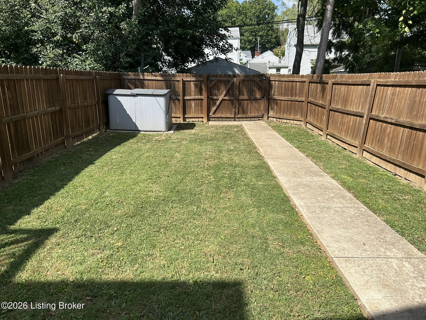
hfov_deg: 67.3
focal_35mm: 26
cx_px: 213
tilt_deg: -13.8
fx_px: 320
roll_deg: +0.6
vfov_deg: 53.1
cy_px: 160
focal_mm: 5.7
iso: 50
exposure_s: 1/2513
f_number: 1.5
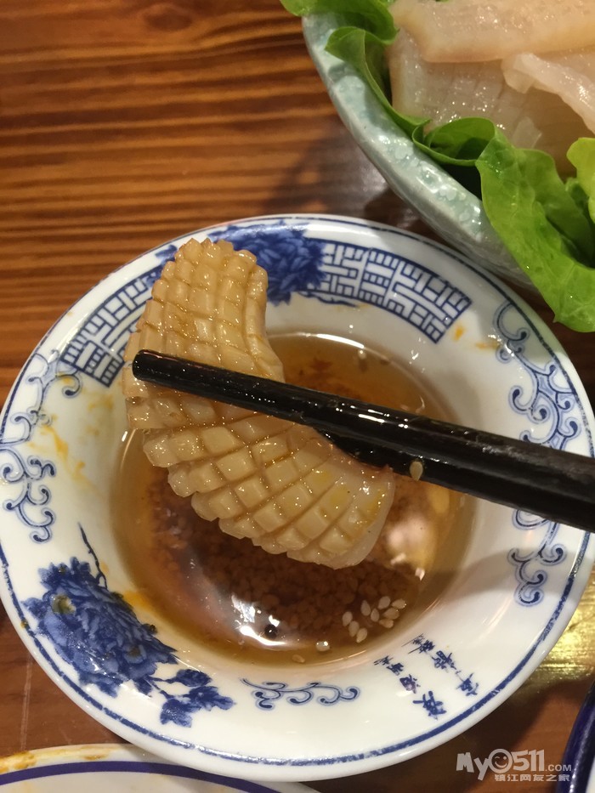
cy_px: 396
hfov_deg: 48.2
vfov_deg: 61.7
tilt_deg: -60.2
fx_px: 664
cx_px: 298
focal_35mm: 29
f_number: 2.2
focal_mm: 4.15
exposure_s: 1/17
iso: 125
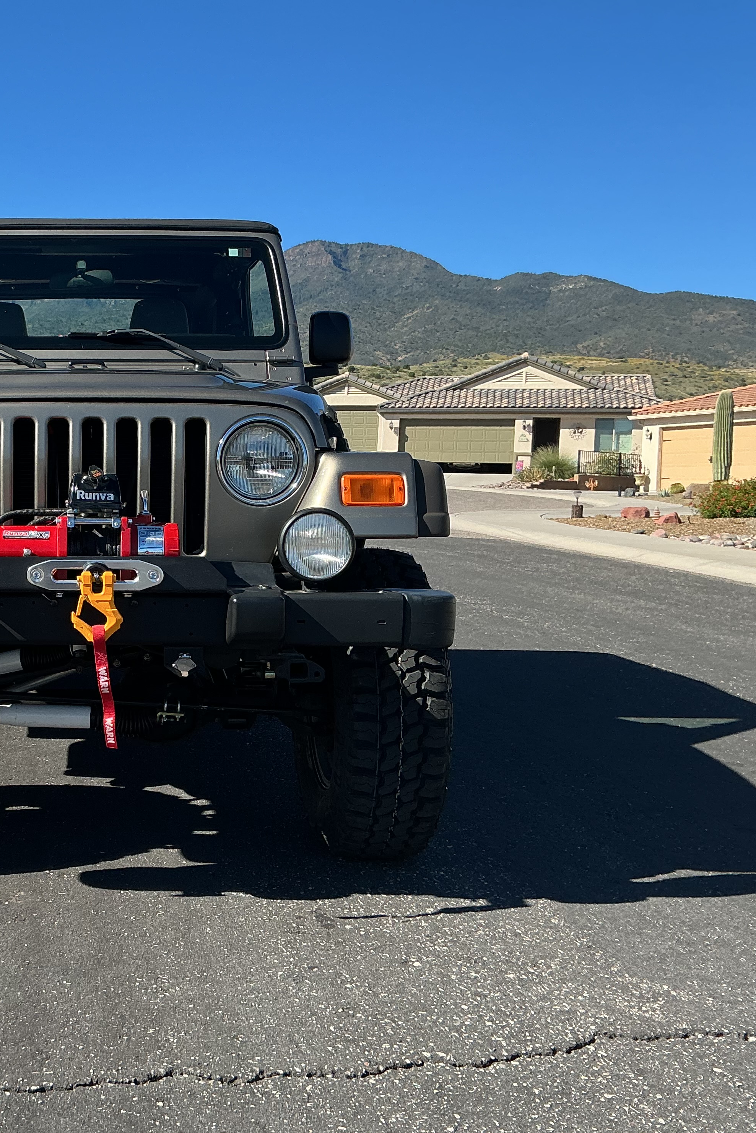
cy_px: 566
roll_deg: -1.9
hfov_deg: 31.1
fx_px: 1292
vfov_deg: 47.4
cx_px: 70
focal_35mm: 41
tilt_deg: -2.5
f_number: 1.8
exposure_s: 1/1311
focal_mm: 3
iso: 25
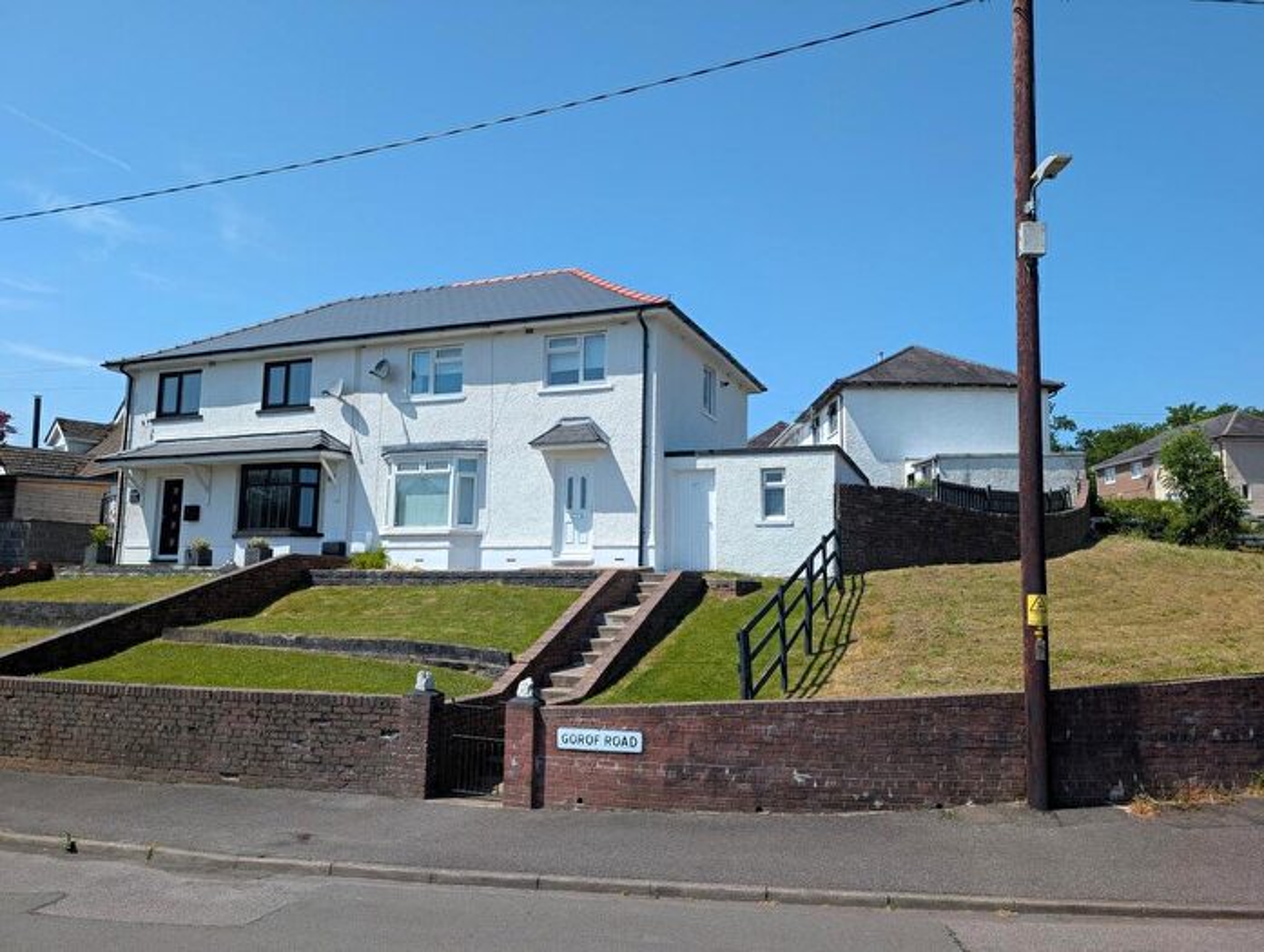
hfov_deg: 71.5
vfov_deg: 56.9
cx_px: 632
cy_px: 476
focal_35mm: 24
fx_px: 878
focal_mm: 6.9
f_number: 1.68
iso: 20
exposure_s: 1/1323
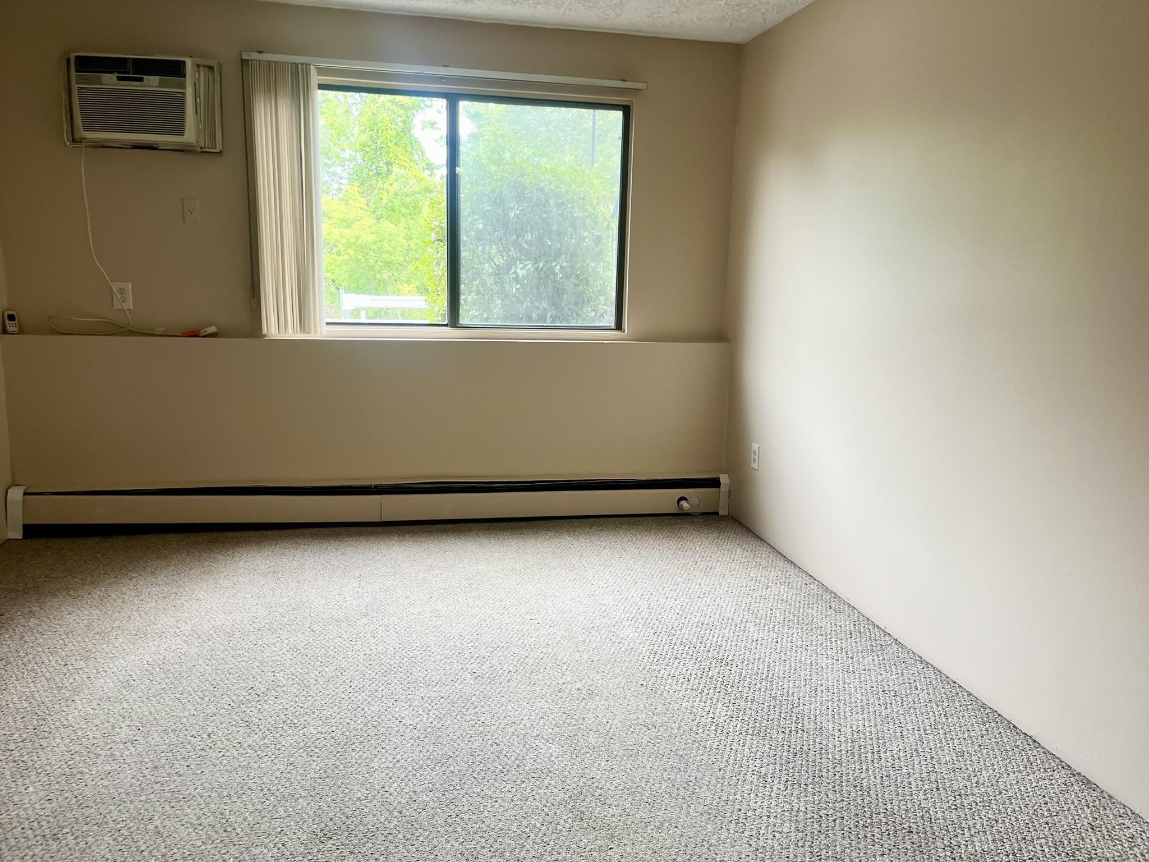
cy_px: 431
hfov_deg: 67.3
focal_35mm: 26
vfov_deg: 53.1
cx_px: 574
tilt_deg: -11.1
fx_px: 863
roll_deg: -1.6
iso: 64
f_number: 1.6
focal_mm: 5.1
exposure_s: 1/60
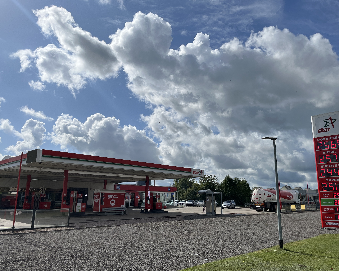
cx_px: 177
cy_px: 139
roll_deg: -0.7
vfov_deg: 51.5
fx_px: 281
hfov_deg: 62.2
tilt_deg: +12.2
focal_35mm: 28
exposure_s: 1/10870
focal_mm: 5.1
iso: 50
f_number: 1.6
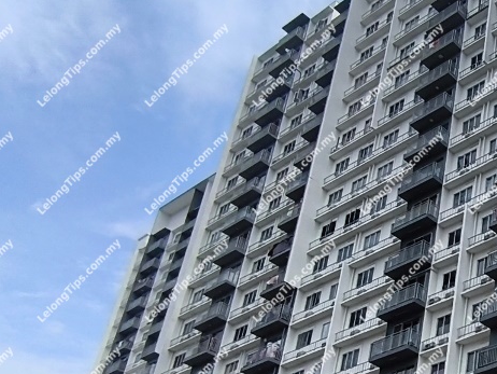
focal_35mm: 47
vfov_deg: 30.5
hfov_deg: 33.4
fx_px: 675
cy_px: 273
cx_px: 588
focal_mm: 1.65
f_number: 2.2
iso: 50
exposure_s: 1/4902
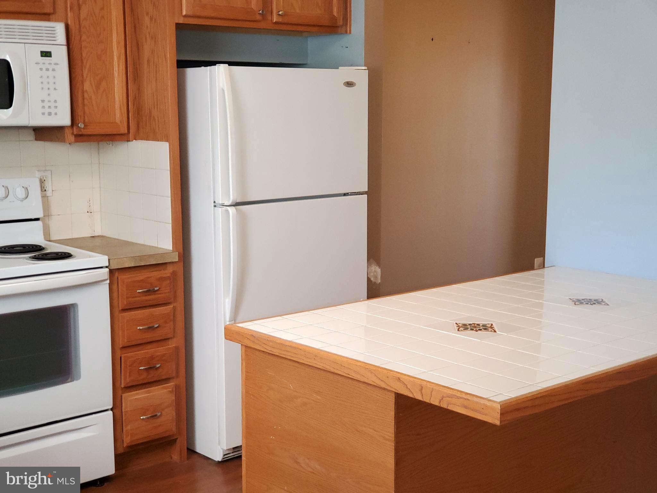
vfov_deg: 28.0
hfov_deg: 36.8
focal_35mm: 52
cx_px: 328
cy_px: 246
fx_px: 987
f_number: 2.4
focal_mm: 6
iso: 200
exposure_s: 1/30
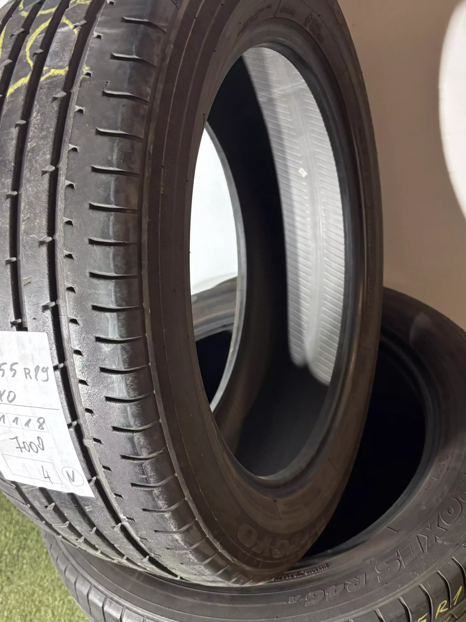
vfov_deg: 53.8
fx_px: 610
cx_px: 184
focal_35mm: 34
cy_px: 350
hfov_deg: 41.6
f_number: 1.6
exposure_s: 1/50
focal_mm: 5.96
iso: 200
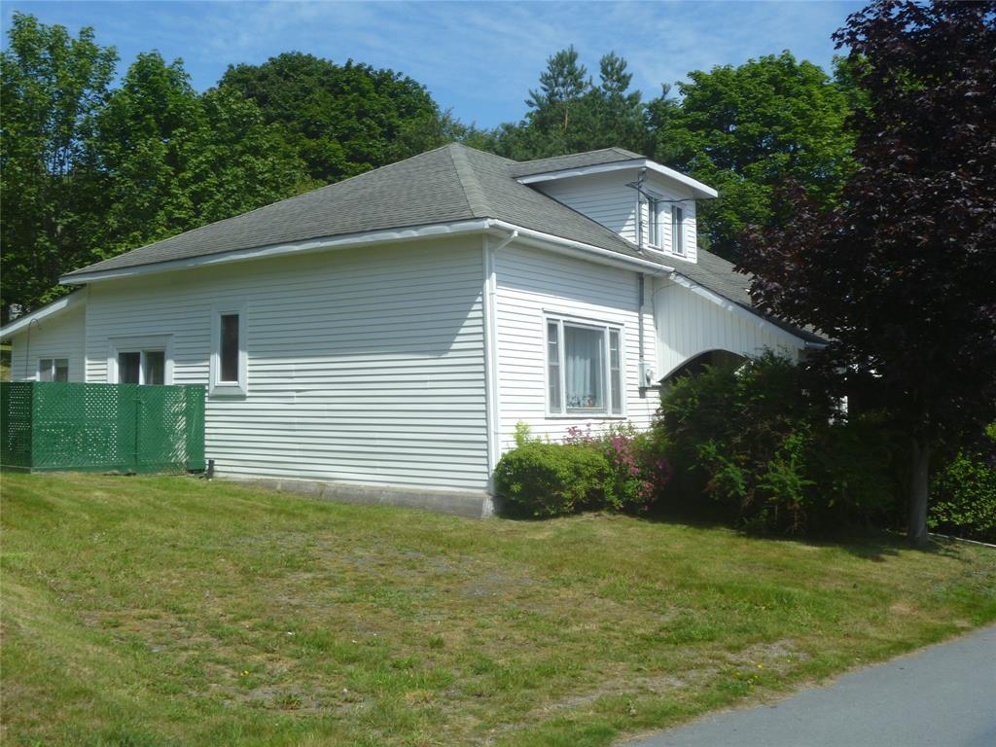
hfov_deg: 52.6
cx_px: 498
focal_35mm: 35
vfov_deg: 40.7
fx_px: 1007
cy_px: 374
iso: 80
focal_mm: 6.3
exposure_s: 1/200
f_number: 5.6
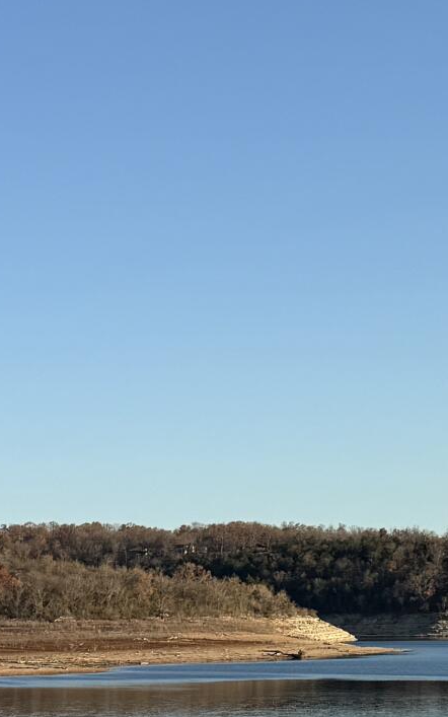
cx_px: -600
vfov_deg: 18.3
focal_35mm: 108
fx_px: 2109
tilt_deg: -5.7
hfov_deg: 10.5
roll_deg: +1.2
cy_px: 855
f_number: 1.78
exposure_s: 1/3021
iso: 80
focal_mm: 6.76
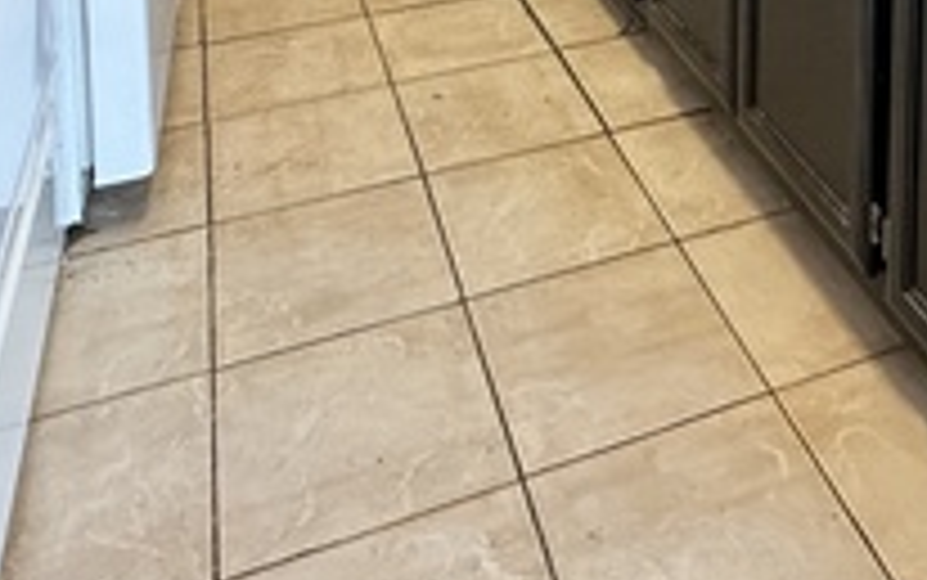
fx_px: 1163
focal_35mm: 46
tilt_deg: -2.6
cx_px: 734
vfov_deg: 20.6
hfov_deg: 41.7
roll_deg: -0.8
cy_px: -436
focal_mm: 2.22
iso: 200
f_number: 2.2
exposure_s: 1/120
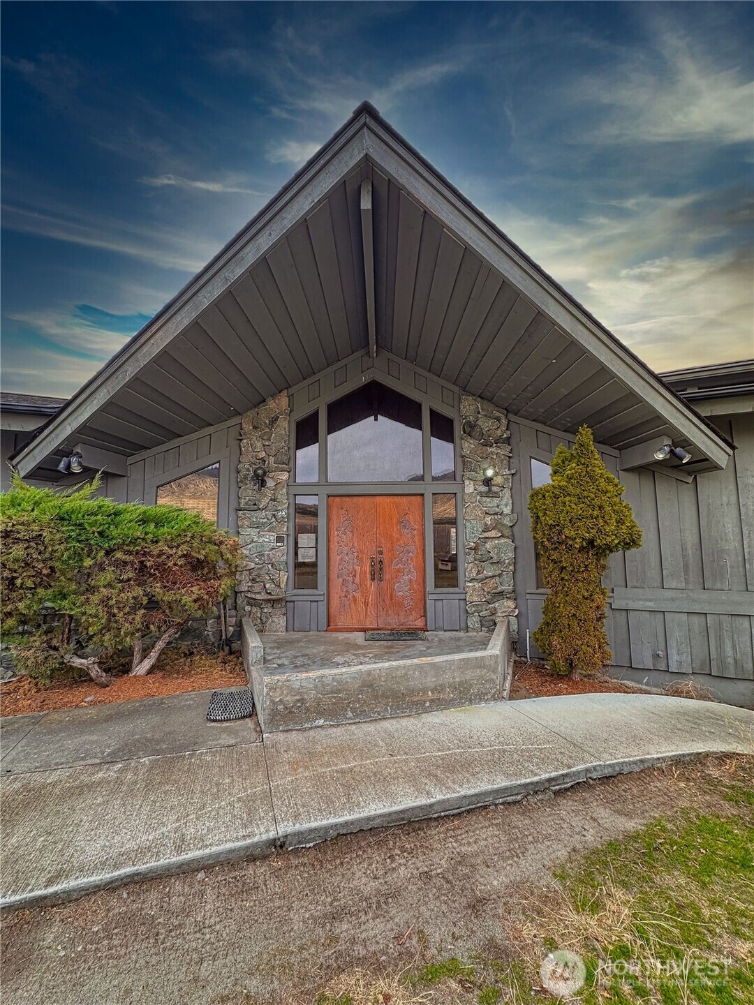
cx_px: 377
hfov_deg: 85.7
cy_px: 502
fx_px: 407
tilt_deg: +6.2
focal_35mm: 14
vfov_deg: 102.1
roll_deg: +0.7
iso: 40
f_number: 2.2
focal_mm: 2.2
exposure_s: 1/159
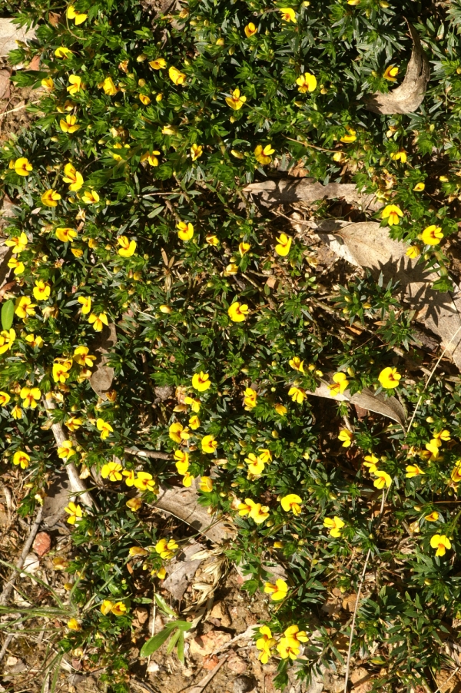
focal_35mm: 150
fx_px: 2885
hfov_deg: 9.1
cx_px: 230
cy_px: 346
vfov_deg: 13.7
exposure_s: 1/125
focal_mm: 100
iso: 100
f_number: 11
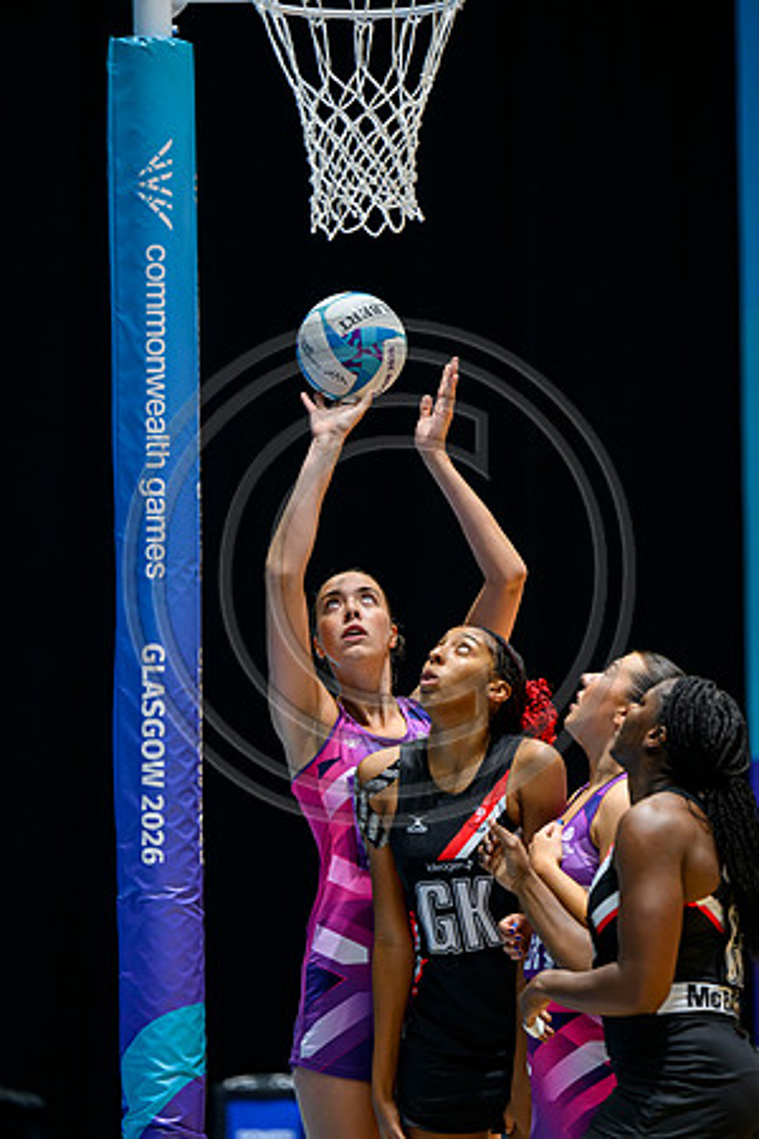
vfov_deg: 10.3
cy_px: 570
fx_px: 6325
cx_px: 380
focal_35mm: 200
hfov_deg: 6.9
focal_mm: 200
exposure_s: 1/1600
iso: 3200
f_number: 3.5
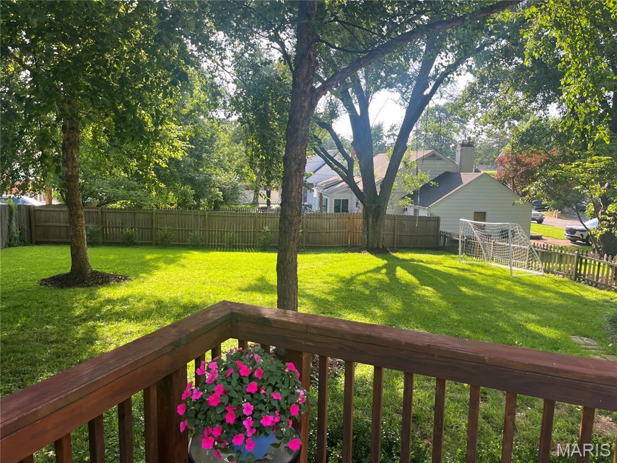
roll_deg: -1.8
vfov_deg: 53.1
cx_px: 308
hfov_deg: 67.3
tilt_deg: -8.2
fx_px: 463
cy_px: 232
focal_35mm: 26
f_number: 1.6
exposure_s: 1/563
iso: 50
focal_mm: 5.1
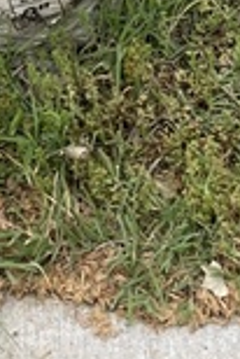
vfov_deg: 9.7
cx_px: 107
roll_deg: +0.4
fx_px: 1796
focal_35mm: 180
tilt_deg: -21.7
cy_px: -569
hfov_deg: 7.6
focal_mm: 4.2
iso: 32
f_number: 1.6
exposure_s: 1/1261
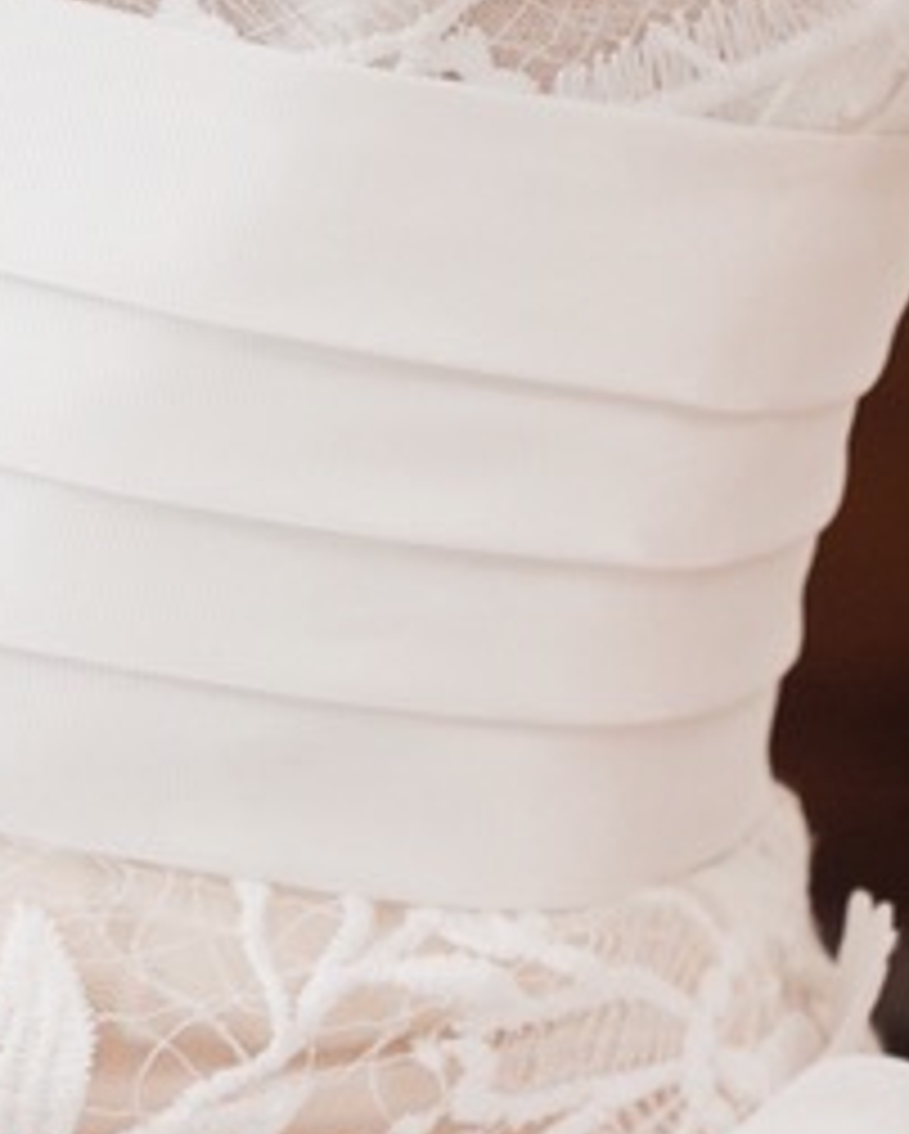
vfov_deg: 4.3
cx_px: -202
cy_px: -1395
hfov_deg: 3.5
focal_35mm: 446
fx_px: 14980
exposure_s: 1/200
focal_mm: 52
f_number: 3.2
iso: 400
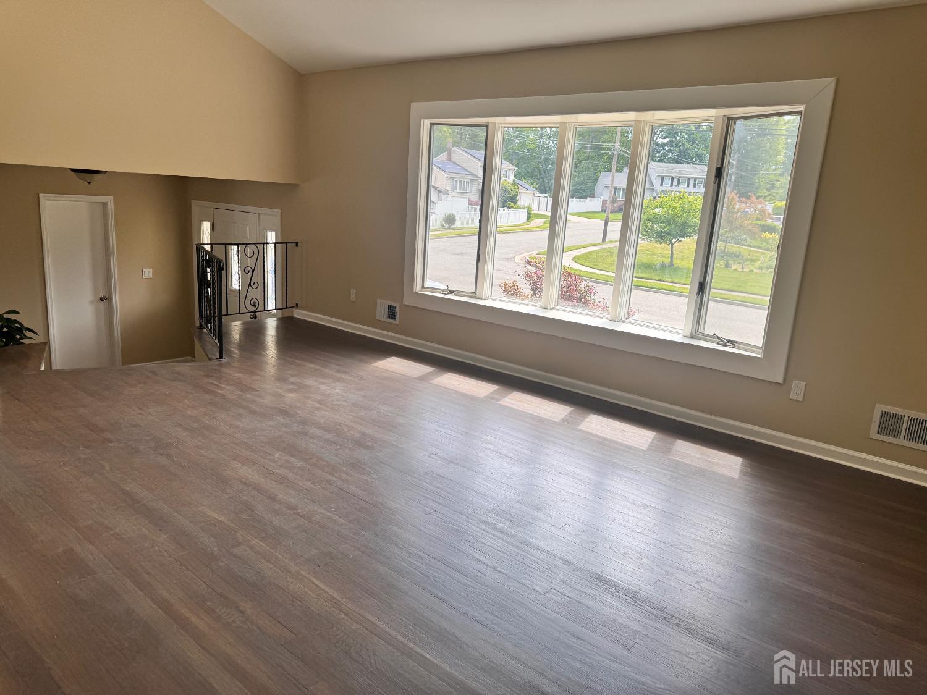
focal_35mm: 24
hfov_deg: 71.6
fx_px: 643
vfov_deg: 56.8
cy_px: 348
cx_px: 464
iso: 80
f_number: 1.78
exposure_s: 1/627
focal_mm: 6.76
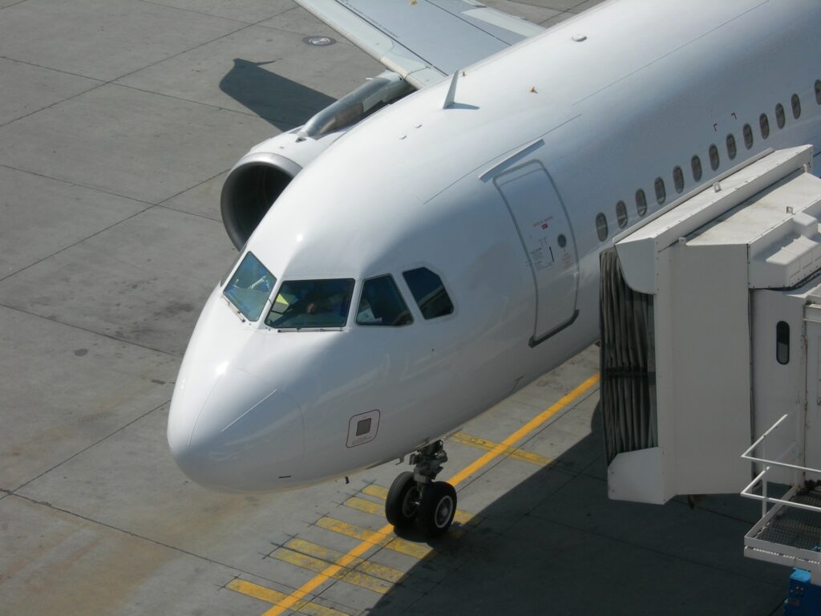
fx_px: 2704
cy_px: 308
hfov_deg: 17.3
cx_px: 410
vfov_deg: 13.0
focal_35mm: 114
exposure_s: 1/303
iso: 50
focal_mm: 23.4
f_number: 8.2
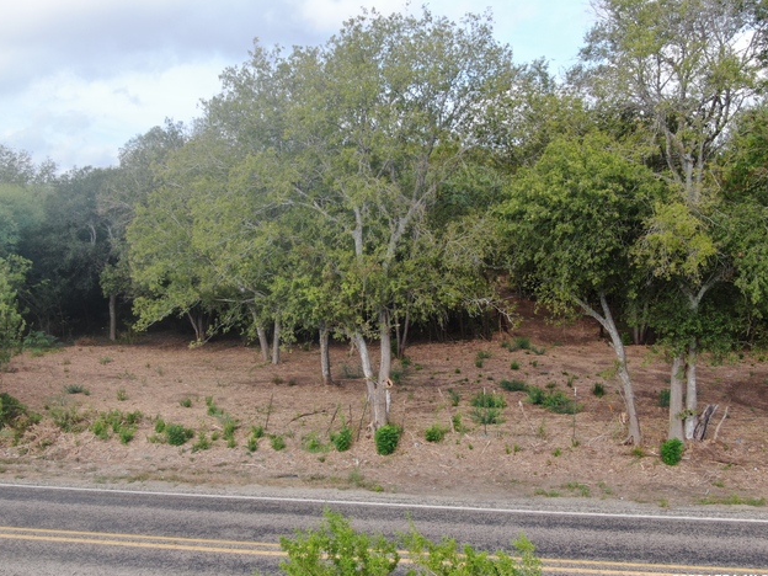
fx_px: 887
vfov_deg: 36.0
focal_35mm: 40
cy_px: 290
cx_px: 377
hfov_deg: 46.8
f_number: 3.4
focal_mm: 6.77
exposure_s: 1/320
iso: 100
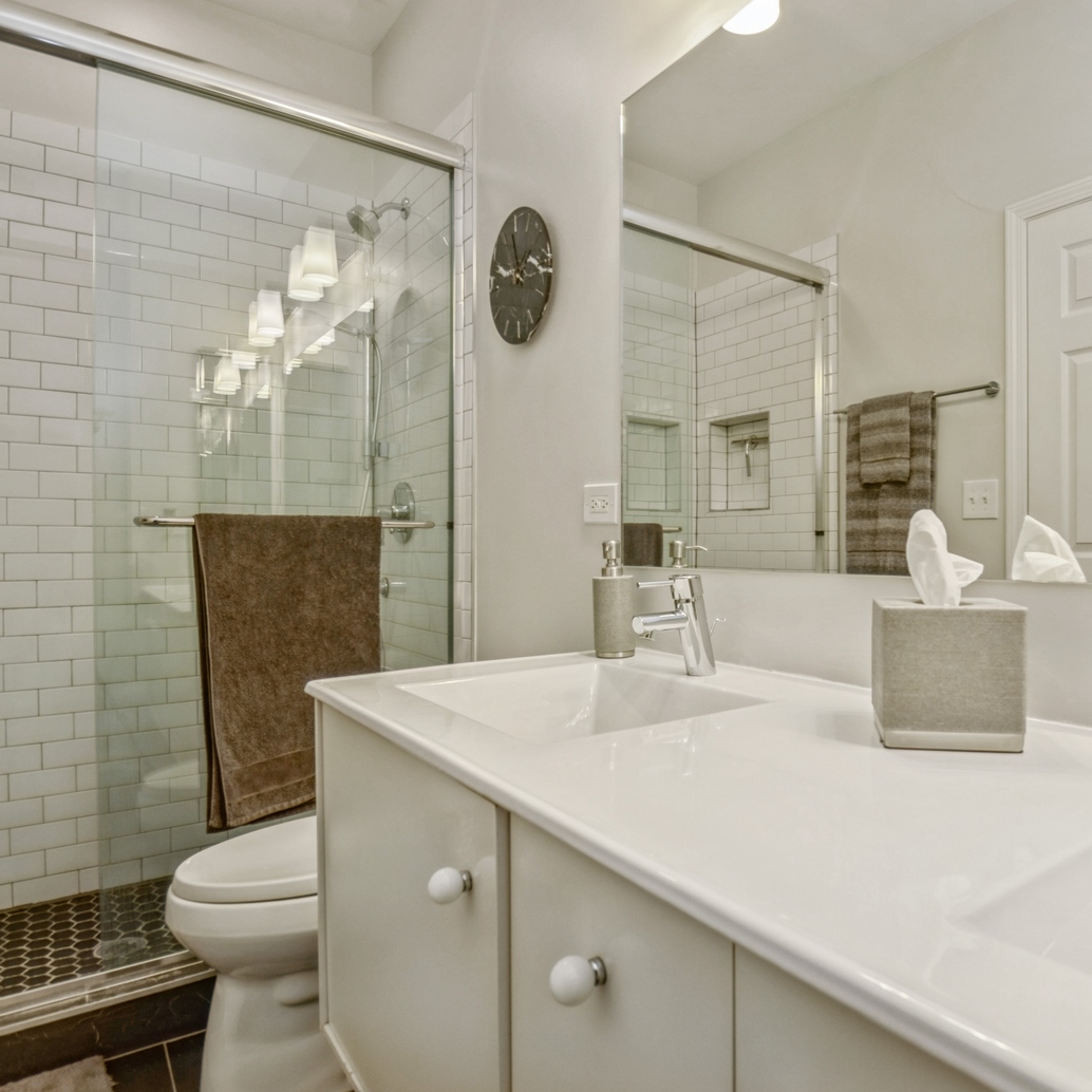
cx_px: 688
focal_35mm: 20
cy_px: 557
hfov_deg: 73.5
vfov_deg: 74.8
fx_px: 714
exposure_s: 1/3.33
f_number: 11
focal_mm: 10
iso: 100
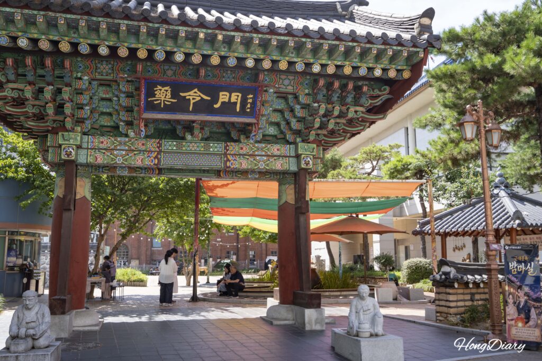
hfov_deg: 57.2
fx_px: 497
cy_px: 180
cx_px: 271
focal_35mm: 33
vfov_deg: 40.0
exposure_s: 1/100
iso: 100
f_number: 8
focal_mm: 33
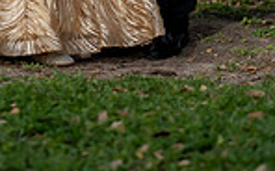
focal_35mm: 264
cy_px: -199
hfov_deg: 8.0
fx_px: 1976
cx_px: 119
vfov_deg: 4.9
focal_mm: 85
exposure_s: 1/2000
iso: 200
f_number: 2.2
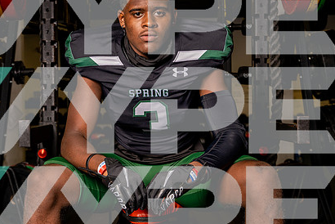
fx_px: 540
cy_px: 111
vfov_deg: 23.4
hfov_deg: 34.4
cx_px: 135
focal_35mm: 58
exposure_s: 1/500
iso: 320
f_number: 4.5
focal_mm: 41
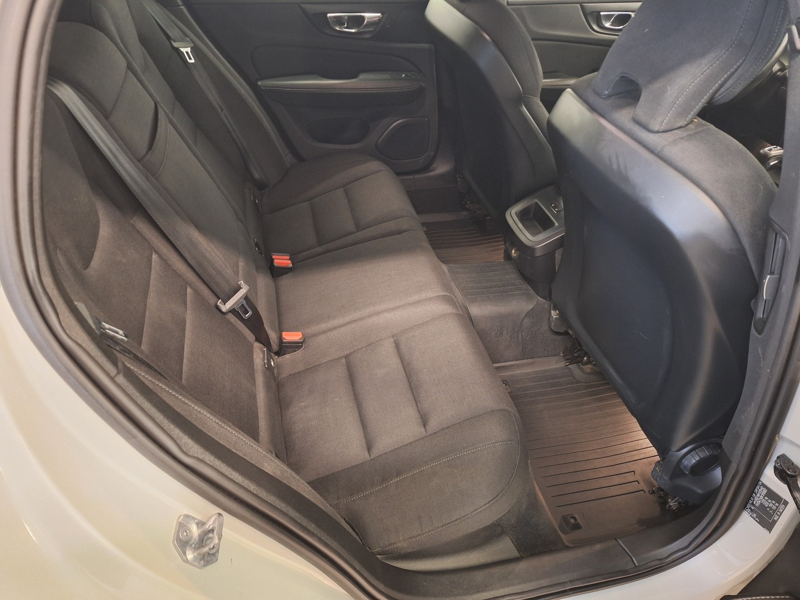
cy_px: 300
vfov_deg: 58.9
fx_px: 532
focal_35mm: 23
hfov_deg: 73.9
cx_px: 400
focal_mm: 5.54
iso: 500
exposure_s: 1/20
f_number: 1.8
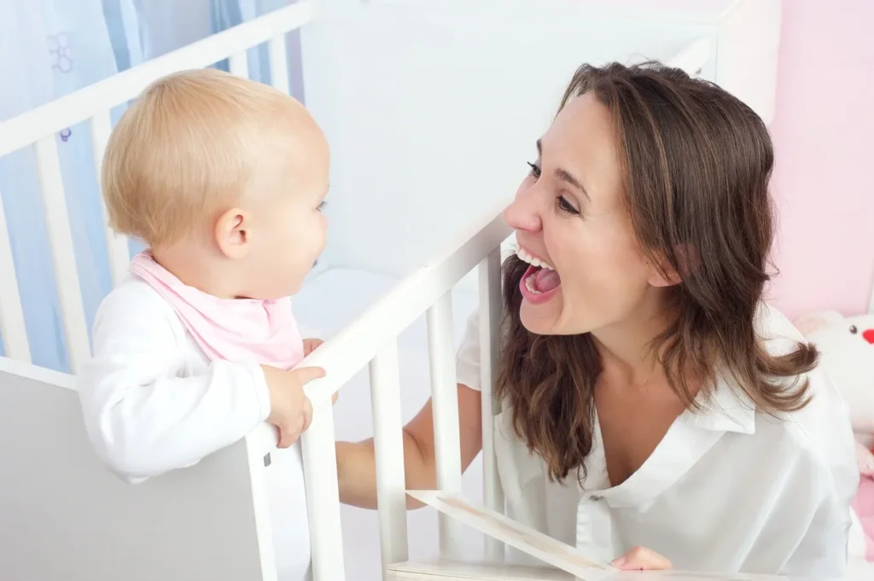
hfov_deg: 39.6
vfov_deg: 26.9
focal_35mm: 50
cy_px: 290
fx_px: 1213
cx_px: 437
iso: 400
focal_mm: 50
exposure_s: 1/125
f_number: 10
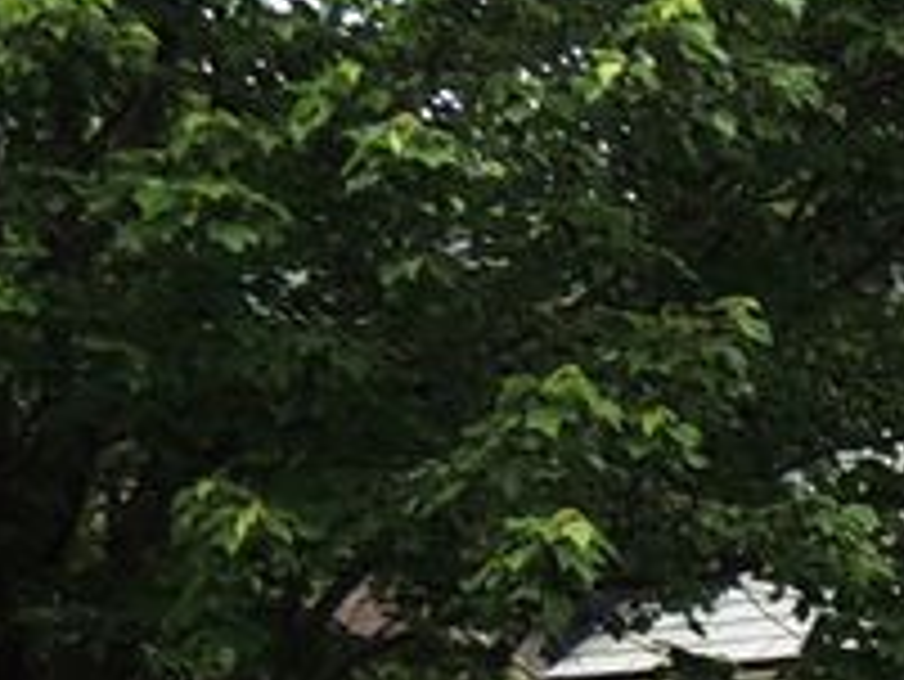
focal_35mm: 239
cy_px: 1193
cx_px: 2716
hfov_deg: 7.3
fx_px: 6245
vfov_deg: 6.1
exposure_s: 1/500
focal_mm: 5.3
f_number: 3.1
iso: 100
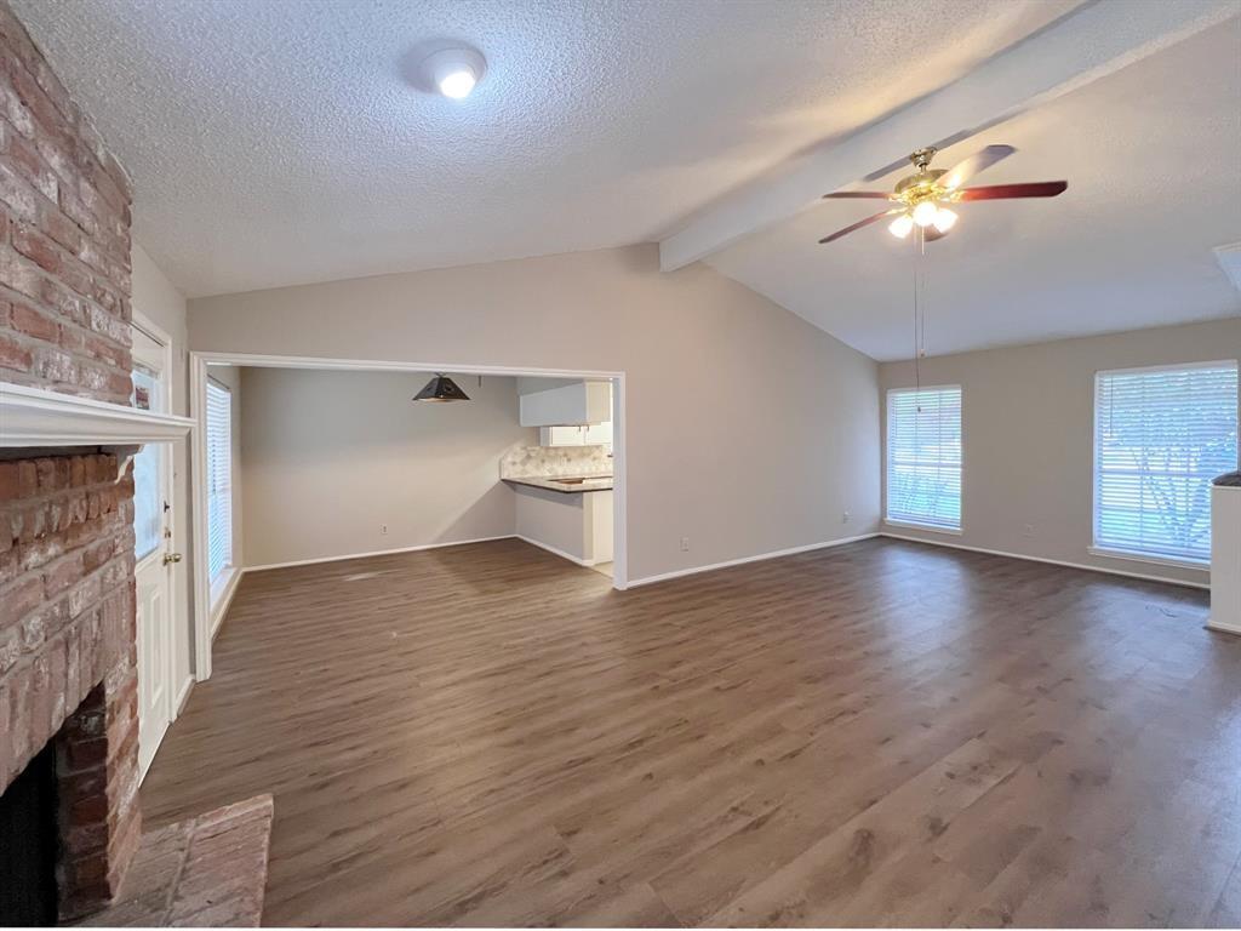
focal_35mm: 13
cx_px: 620
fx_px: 466
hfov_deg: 106.2
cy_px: 466
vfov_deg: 89.9
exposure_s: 1/60
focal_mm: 1.57
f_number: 1.8
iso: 320
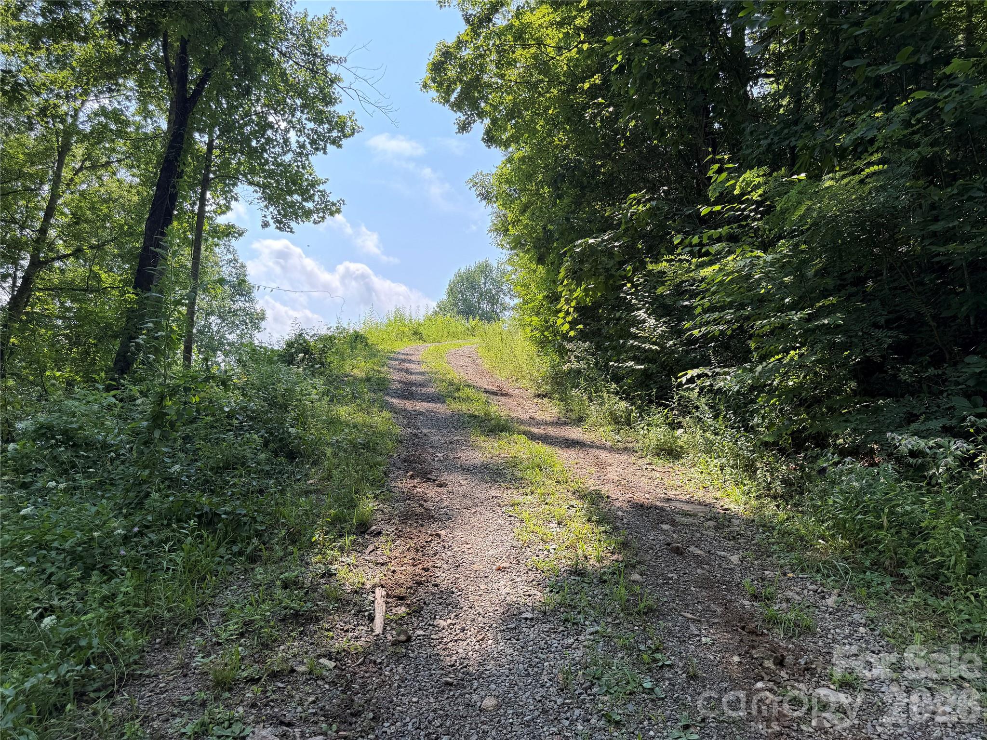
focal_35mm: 24
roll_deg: -1.9
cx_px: 494
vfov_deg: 56.8
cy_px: 370
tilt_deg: +6.0
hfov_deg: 71.6
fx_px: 684
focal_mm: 6.76
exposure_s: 1/1032
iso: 80
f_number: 1.78
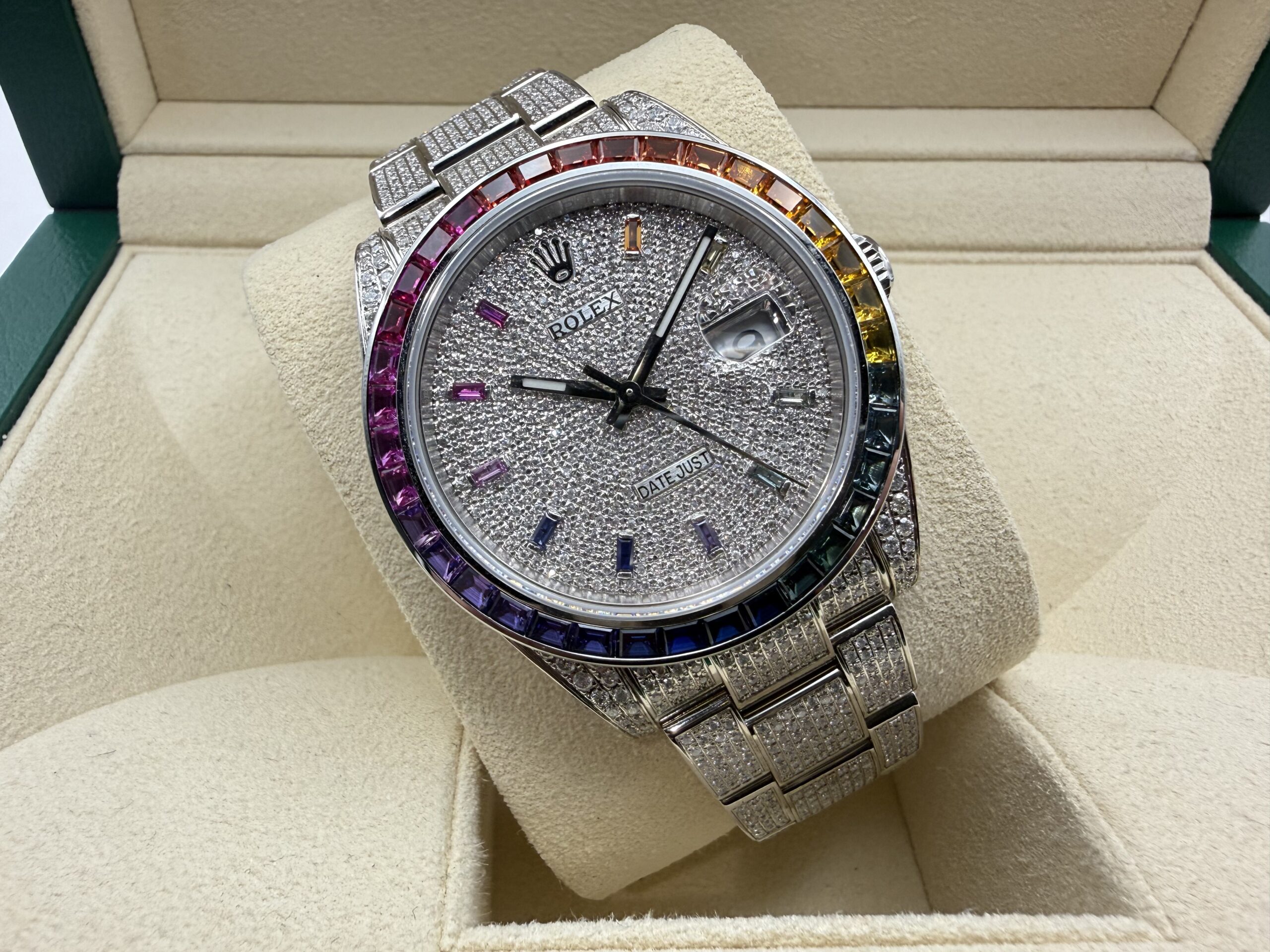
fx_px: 881
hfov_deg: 71.6
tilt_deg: -44.0
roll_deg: -2.2
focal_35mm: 24
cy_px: 476
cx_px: 635
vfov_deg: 56.8
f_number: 2.2
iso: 125
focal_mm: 2.22
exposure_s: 1/100
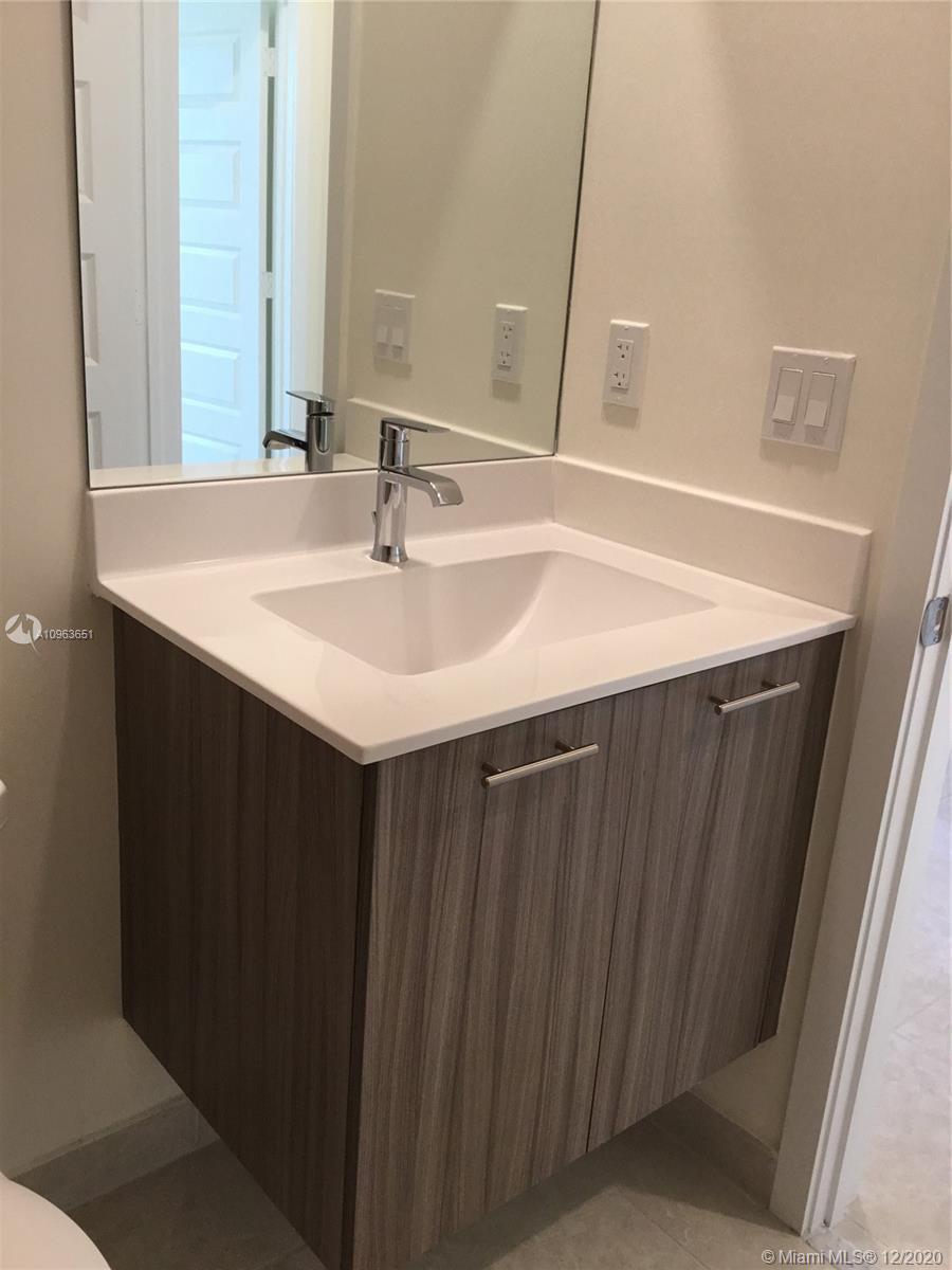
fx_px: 1137
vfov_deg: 58.4
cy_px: 635
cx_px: 476
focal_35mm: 31
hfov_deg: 45.4
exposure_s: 1/30
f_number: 2.4
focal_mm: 3.3
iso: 80
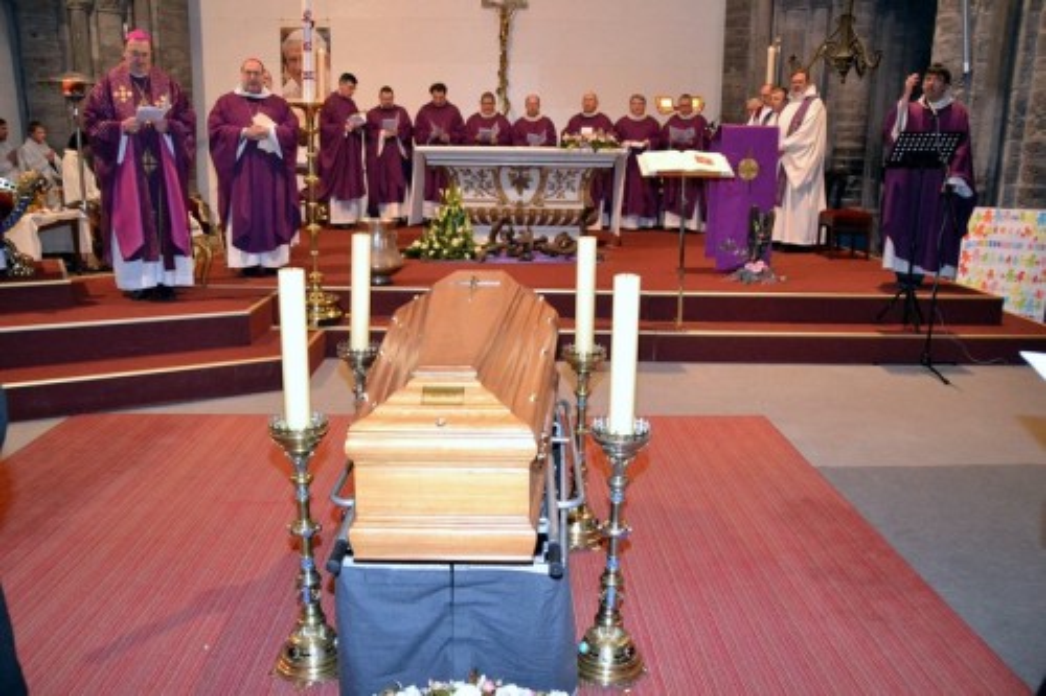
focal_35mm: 33
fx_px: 958
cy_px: 348
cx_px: 523
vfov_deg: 39.9
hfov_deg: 57.2
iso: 2800
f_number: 3.5
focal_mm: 22
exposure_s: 1/60
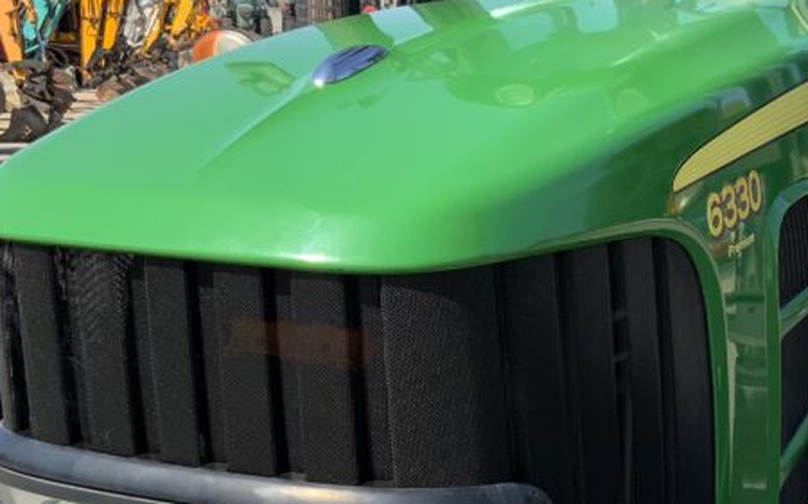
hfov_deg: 28.9
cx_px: 614
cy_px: 357
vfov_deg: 18.5
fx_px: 1541
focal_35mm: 70
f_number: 1.8
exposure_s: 1/1035
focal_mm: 3
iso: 16
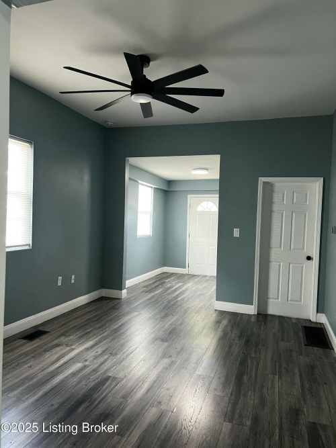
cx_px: 168
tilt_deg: -1.3
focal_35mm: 26
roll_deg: -2.6
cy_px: 224
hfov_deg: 53.0
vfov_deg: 67.3
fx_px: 337
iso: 160
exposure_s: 1/60
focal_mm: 5.7
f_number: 1.5
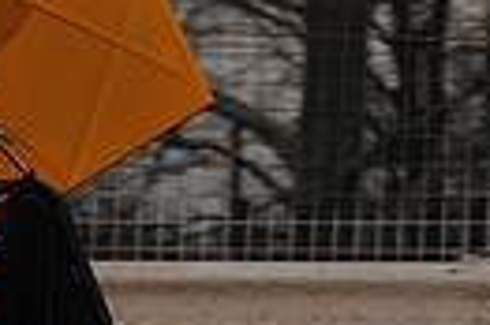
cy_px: 176
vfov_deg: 1.8
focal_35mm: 755
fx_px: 10264
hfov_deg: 2.7
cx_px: -464
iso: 500
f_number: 8
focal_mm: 170
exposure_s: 1/250
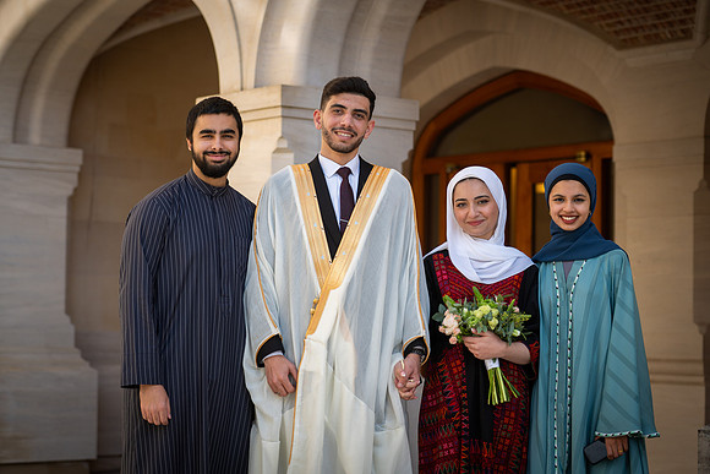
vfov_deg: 16.1
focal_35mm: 85
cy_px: 237
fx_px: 1677
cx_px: 355
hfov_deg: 23.9
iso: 100
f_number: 2.8
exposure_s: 1/1250
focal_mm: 85
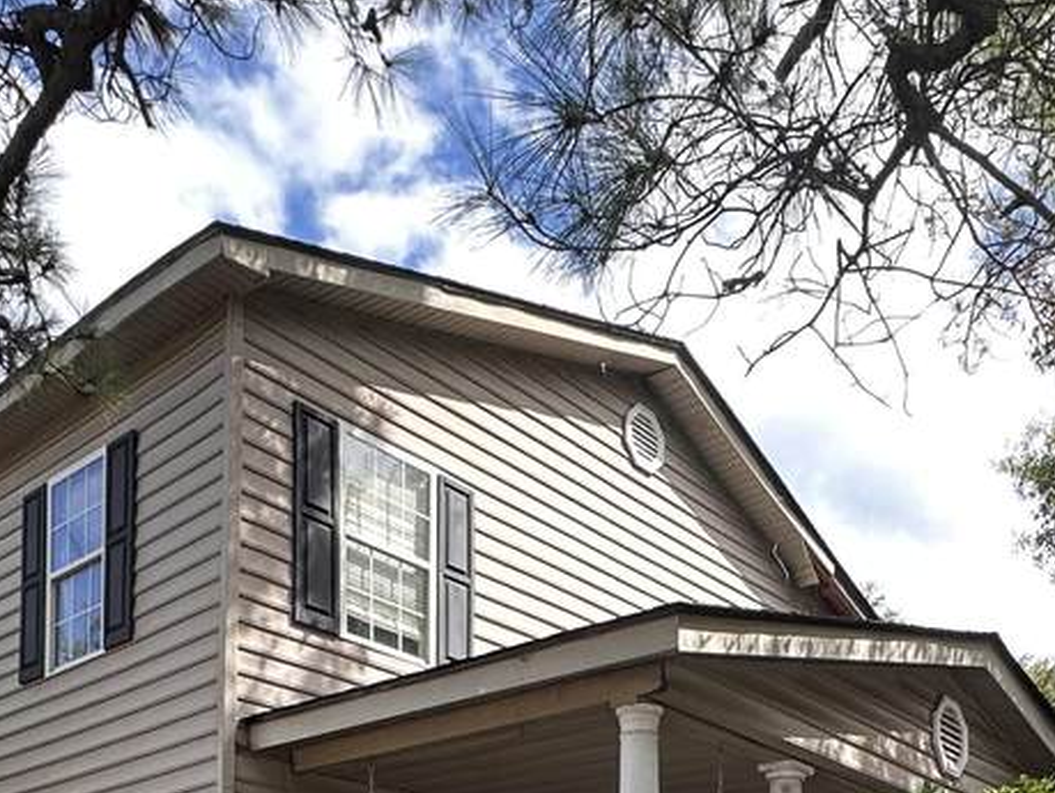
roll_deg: +0.6
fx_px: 1190
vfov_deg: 29.1
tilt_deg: +1.0
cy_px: 1057
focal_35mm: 39
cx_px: 634
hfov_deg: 47.5
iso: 40
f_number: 2.2
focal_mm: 2.22
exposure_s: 1/241
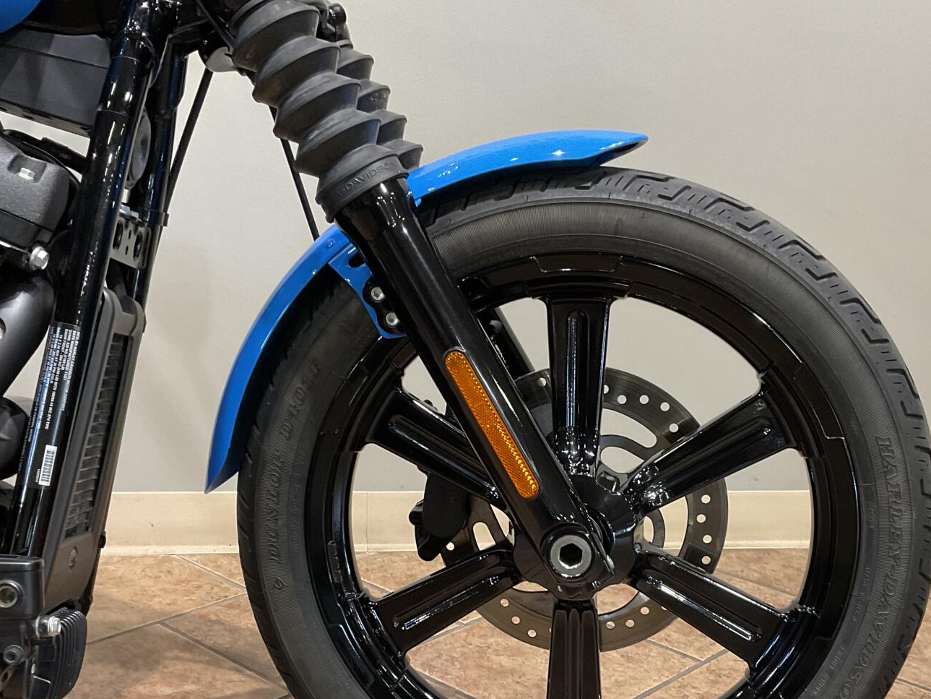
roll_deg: -2.3
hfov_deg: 42.0
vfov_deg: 31.7
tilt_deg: -19.6
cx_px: 500
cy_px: 510
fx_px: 1210
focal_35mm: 45
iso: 125
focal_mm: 3
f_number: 1.8
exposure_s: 1/60
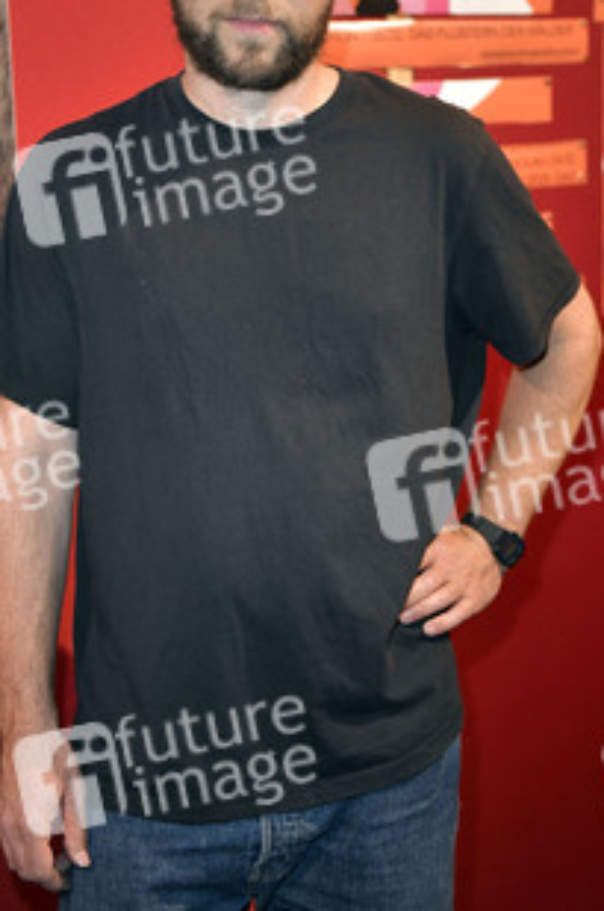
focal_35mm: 57
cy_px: 324
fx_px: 1439
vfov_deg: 34.9
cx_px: 250
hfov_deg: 23.7
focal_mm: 44
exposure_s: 1/250
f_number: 2.8
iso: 2000
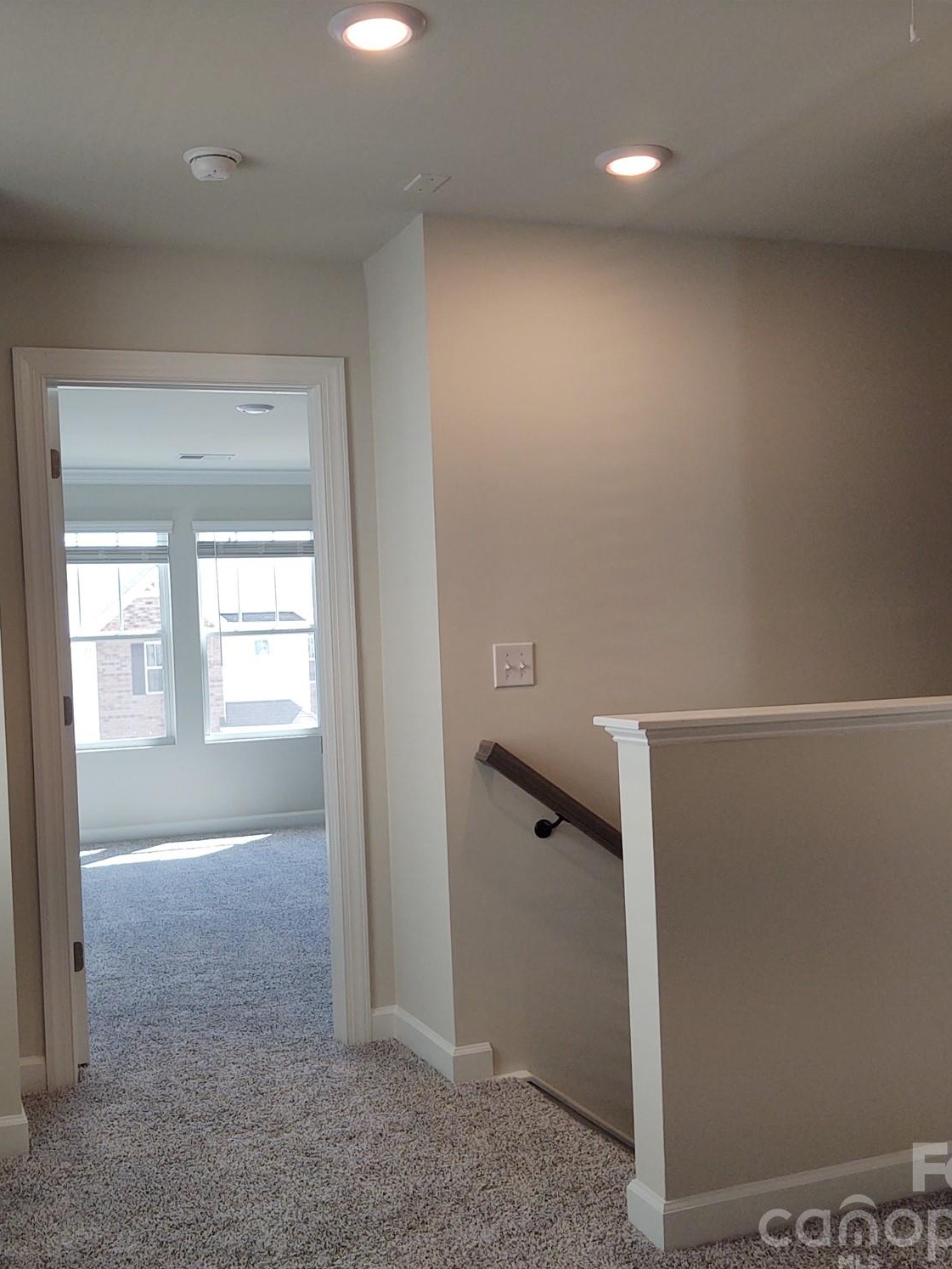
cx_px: 369
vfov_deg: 50.1
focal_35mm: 37
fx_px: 1356
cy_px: 650
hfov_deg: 38.5
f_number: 1.7
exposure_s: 1/312
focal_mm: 4.75
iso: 100
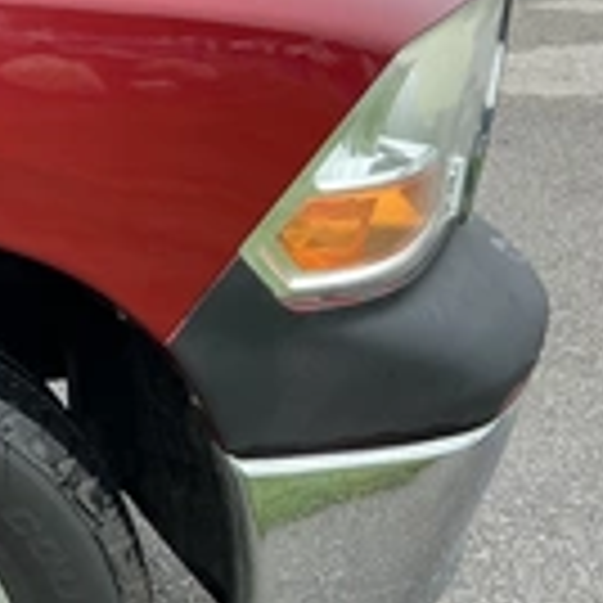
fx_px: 1458
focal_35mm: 74
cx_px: -284
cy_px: 423
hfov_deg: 20.3
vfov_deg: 23.2
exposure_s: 1/134
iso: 16
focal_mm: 3
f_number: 1.8
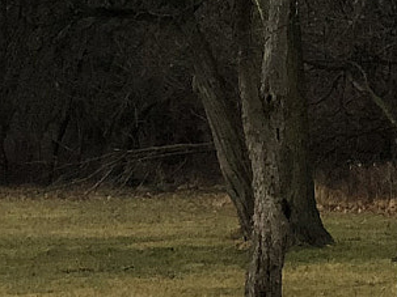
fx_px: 3153
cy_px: -279
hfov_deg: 7.0
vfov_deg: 5.3
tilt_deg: +7.1
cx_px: 782
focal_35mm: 275
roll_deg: +1.6
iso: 80
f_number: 2.4
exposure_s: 1/40
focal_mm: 6
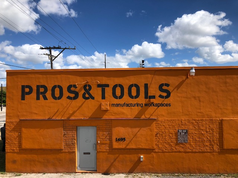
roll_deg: +2.2
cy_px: 89
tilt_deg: +0.4
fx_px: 193
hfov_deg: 63.4
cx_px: 119
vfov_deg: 49.7
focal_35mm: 28
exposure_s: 1/2667
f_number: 1.8
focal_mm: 4
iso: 20
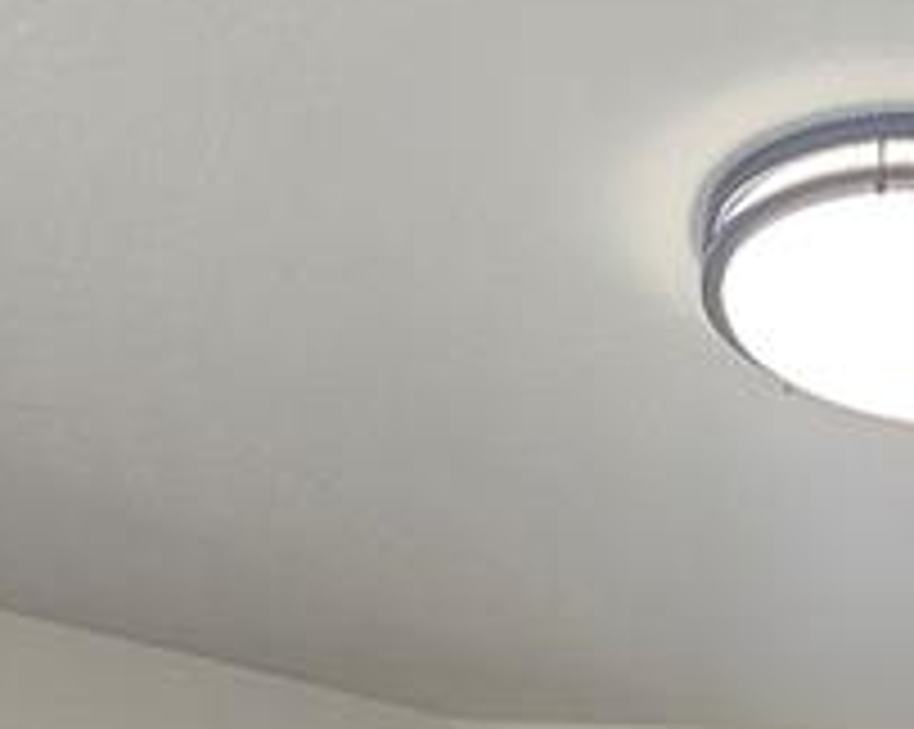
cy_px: 1442
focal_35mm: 64
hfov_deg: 27.0
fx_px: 1730
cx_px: 1027
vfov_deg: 17.4
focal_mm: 2.2
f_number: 2.2
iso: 80
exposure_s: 1/60
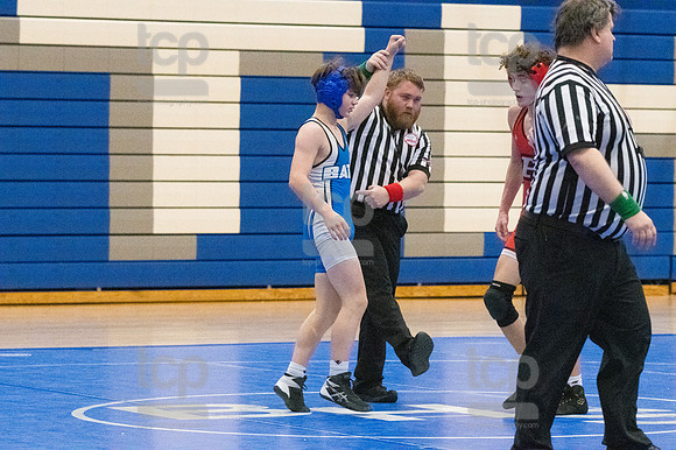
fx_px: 2946
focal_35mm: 157
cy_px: 225
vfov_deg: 8.7
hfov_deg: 13.1
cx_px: 338
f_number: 4.5
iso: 10000
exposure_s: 1/1600
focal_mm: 105
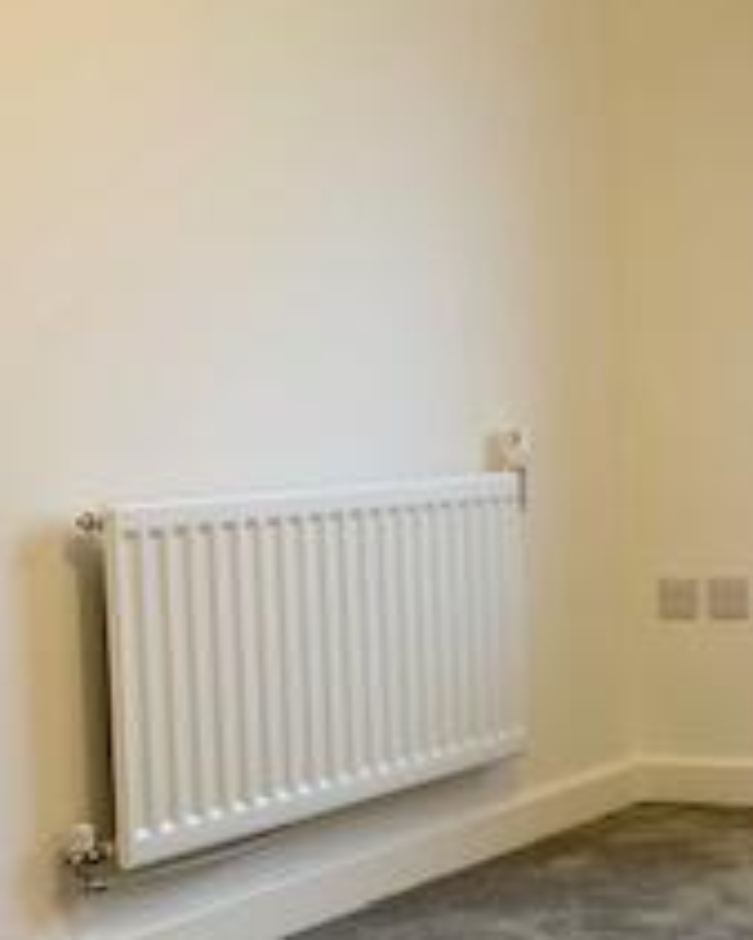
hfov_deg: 18.6
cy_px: 544
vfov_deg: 24.7
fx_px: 2143
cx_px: 962
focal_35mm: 77
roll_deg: +0.5
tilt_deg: -4.1
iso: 160
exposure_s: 1/50
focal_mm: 4.25
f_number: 1.8
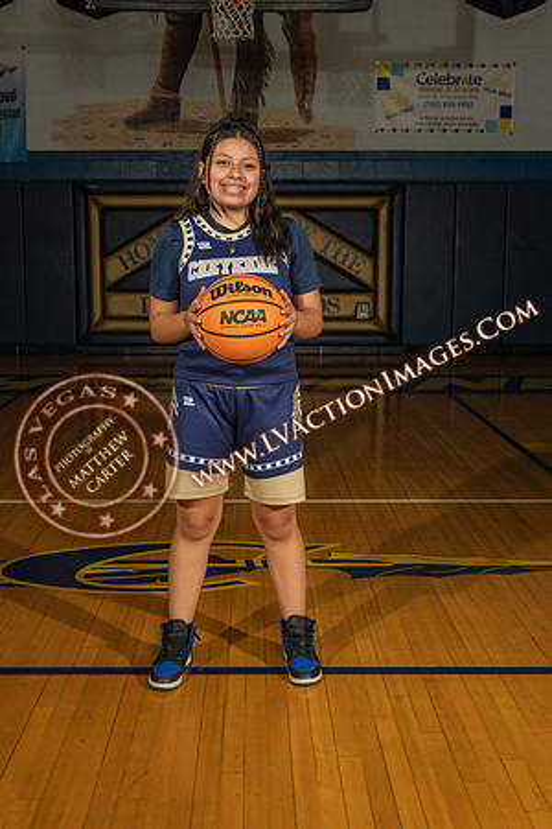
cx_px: 276
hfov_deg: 29.9
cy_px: 414
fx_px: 1035
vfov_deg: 43.6
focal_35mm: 45
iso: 160
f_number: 7.1
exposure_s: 1/200
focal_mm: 45
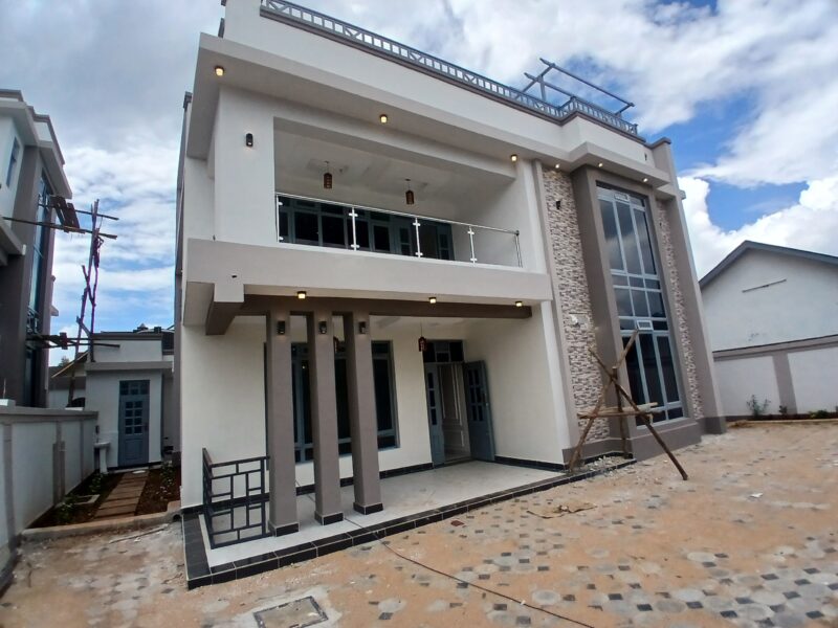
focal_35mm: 17
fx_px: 412
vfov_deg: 74.7
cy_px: 314
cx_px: 419
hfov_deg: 91.0
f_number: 2.2
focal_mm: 1.4
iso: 50
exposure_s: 1/1362
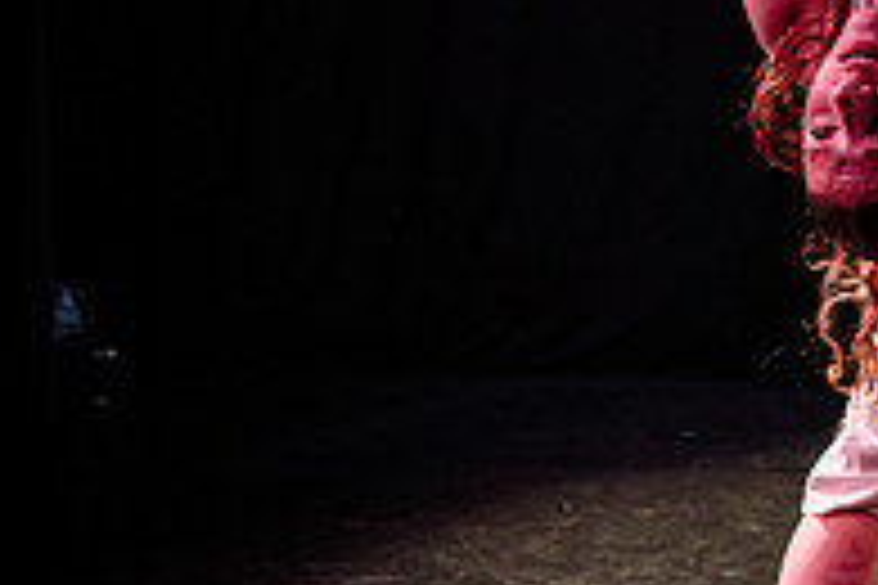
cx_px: 565
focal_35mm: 92
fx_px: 2244
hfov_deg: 22.1
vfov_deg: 14.8
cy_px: 373
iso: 800
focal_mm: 24
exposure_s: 1/300
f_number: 2.8
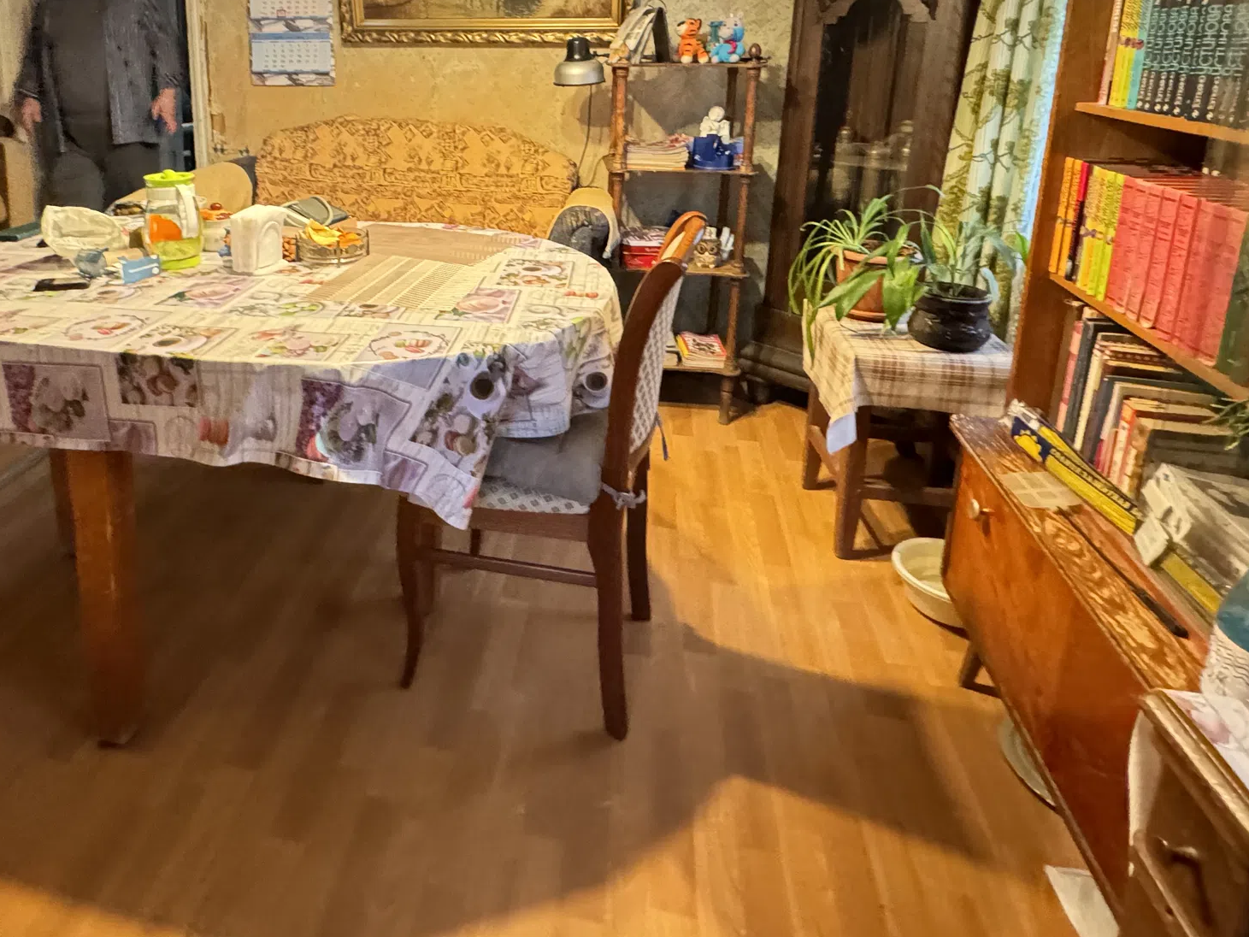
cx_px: 439
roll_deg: +1.5
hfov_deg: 72.2
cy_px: 228
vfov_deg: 55.9
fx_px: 830
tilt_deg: -9.8
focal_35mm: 23
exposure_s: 1/50
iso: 1000
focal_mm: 2.22
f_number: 2.2
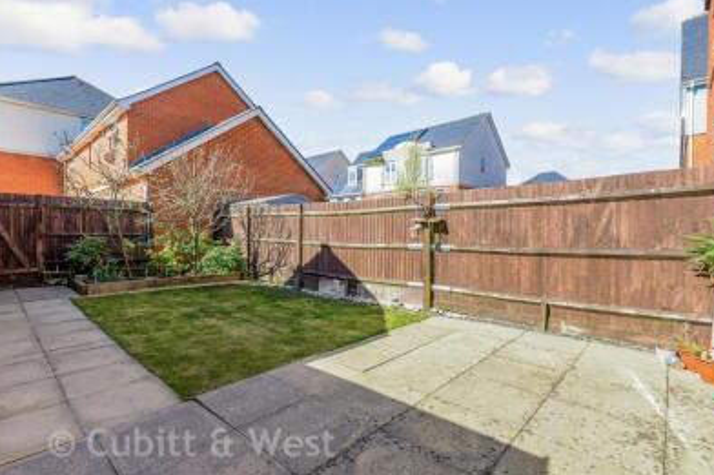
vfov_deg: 70.4
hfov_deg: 93.1
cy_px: 245
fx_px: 337
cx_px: 330
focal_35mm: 17
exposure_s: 1/500
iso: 400
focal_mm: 14
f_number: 8
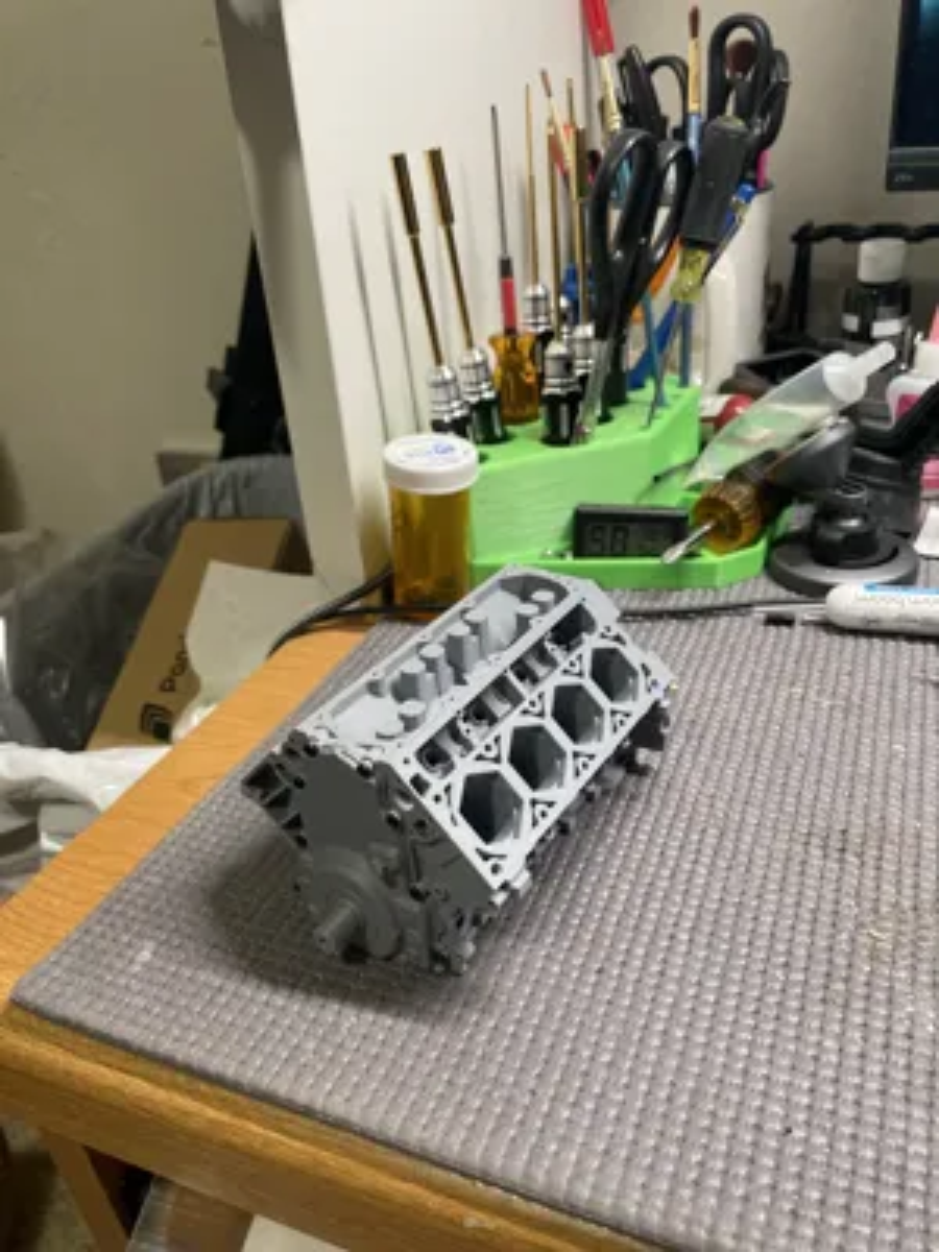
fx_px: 940
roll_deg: +5.5
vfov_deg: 67.3
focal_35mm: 26
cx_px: 470
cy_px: 626
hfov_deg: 53.1
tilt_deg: -29.3
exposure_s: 1/60
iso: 100
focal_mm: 4.2
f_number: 1.6
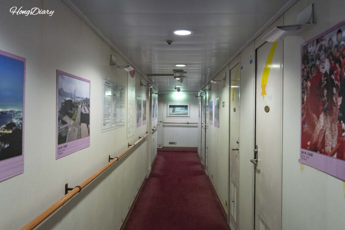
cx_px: 172
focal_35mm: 32
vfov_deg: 41.1
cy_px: 115
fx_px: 307
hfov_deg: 58.7
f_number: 4.5
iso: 6400
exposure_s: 1/160
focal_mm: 32
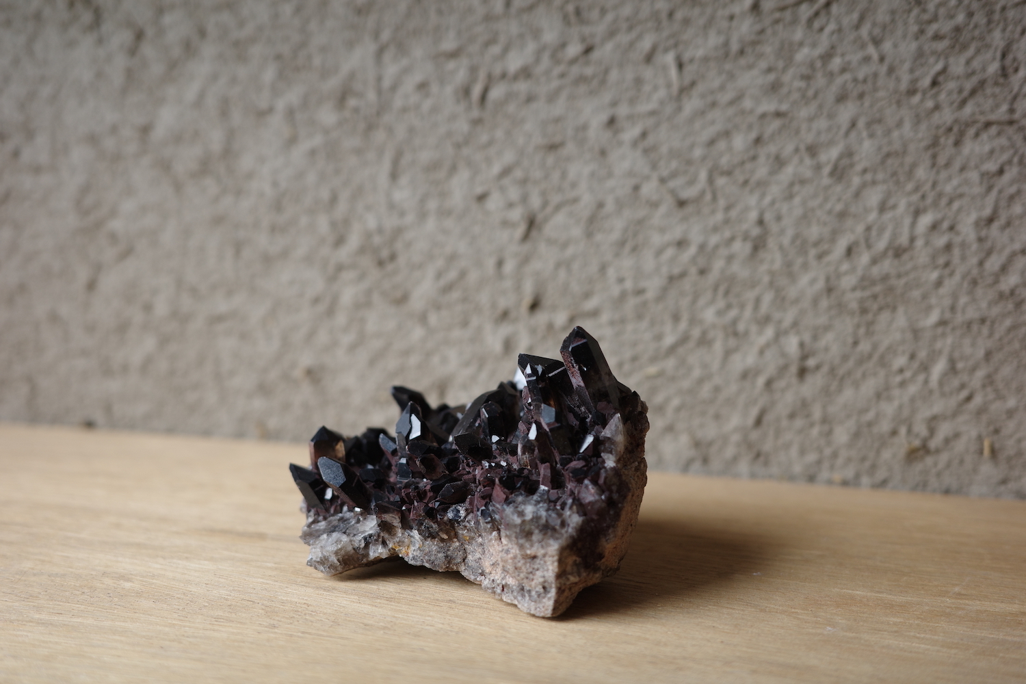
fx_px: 1140
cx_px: 513
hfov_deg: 48.5
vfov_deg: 33.4
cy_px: 342
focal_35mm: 40
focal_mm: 26
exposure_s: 1/125
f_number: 2.8
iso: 200
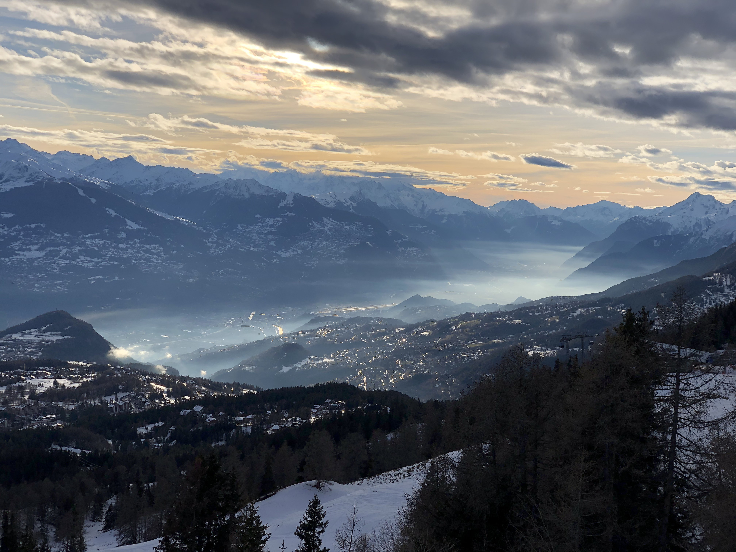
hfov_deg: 36.8
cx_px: 368
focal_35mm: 52
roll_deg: -2.6
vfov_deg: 28.0
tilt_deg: -3.6
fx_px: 1106
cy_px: 276
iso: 16
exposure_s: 1/2525
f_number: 2.4
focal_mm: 6
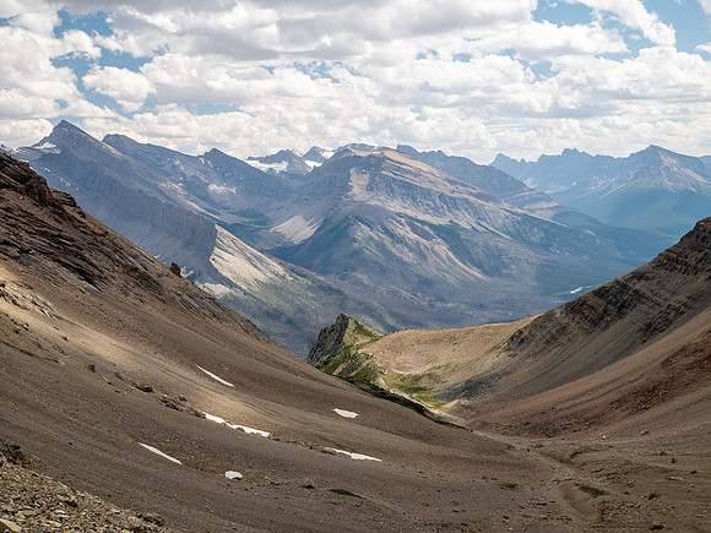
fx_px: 1027
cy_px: 266
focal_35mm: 50
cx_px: 356
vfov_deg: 29.1
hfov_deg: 38.2
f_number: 8
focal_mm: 25
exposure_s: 1/125
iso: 200
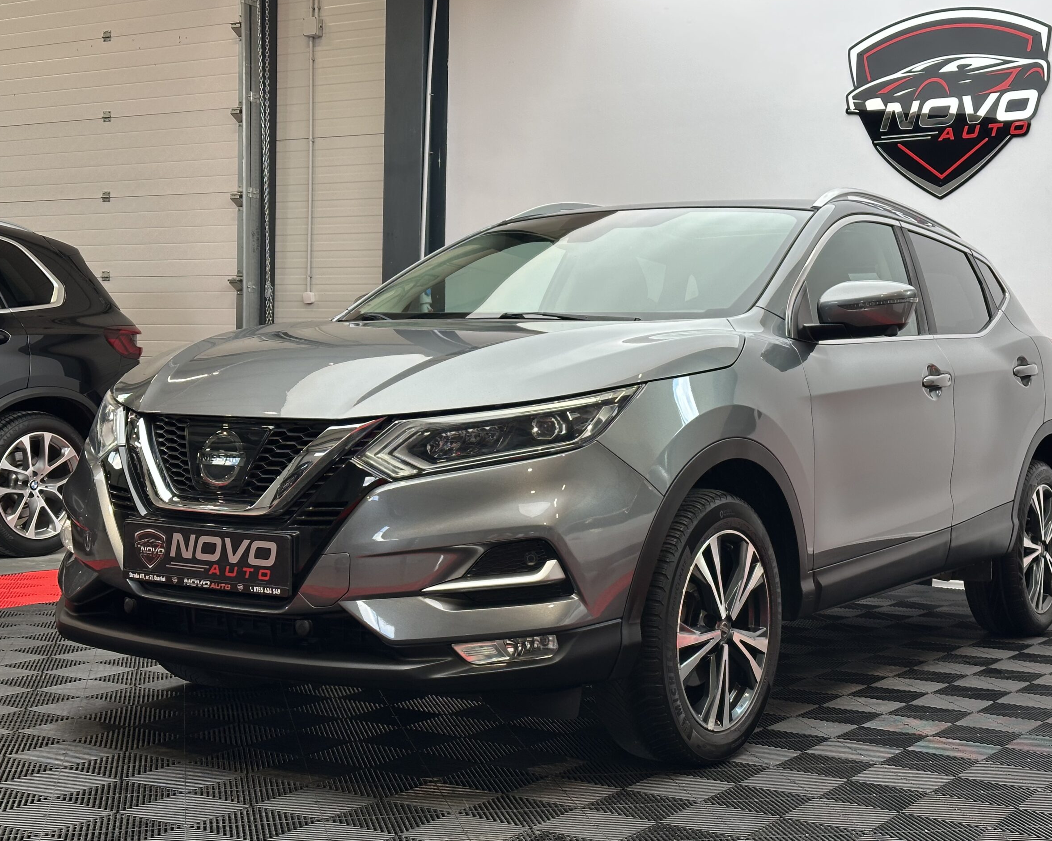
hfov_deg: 36.6
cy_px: 416
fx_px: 1588
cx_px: 568
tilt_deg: -1.5
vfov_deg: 29.7
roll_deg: -1.7
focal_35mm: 51
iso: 50
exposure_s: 1/143
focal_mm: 6.86
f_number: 1.78
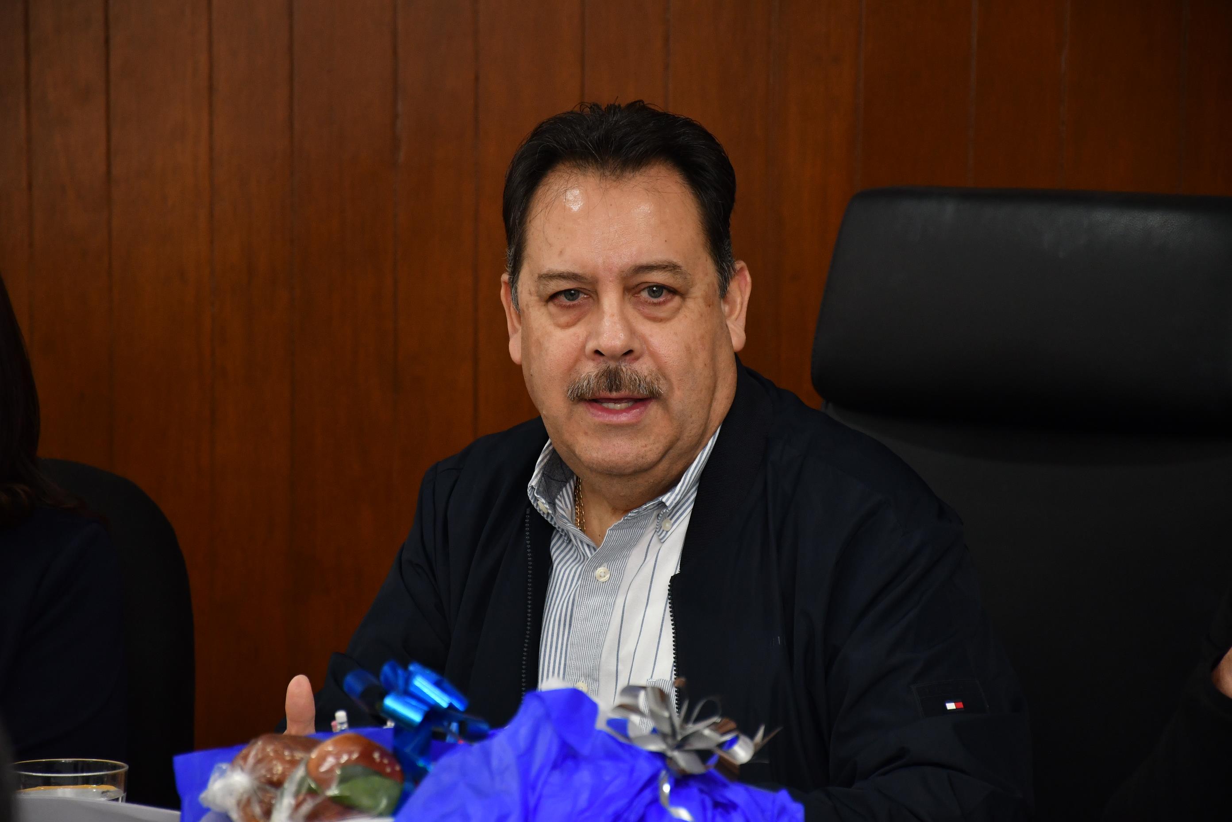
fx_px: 5954
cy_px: 411
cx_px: 616
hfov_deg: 11.8
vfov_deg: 7.9
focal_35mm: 174
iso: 1000
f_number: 5.6
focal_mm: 116
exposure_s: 1/100
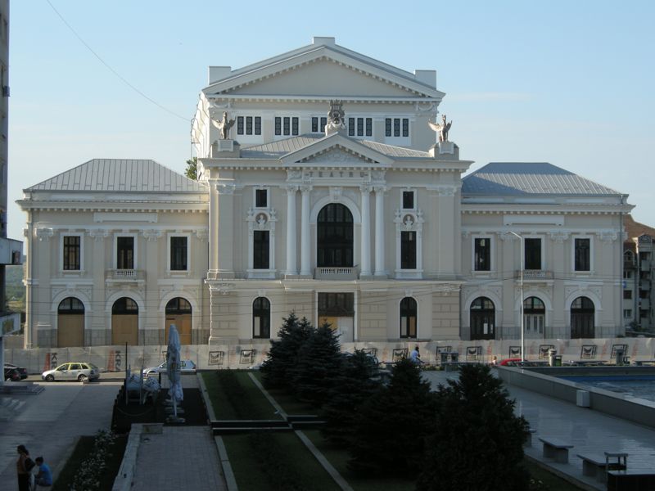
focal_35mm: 74
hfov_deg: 26.3
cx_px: 328
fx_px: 1400
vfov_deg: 19.9
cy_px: 246
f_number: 5.4
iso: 64
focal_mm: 15.7
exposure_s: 1/215
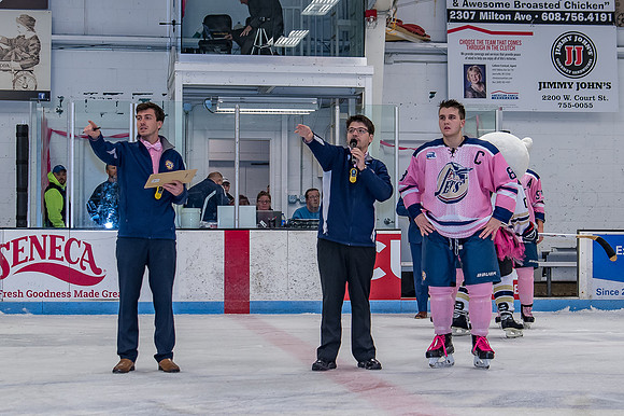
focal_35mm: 87
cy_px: 193
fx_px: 1505
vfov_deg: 15.7
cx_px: 333
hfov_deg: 23.4
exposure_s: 1/250
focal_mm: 40
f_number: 4
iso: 640
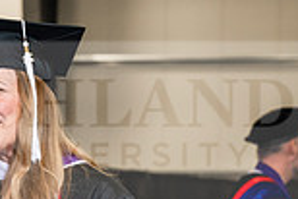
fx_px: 2187
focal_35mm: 264
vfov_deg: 5.2
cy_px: 275
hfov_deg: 7.6
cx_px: -197
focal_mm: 70
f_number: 4.5
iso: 1250
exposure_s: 1/200
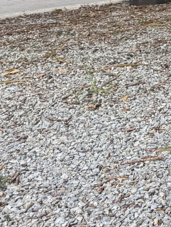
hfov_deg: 10.3
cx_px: 425
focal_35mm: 122
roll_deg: +2.0
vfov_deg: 15.2
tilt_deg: -0.8
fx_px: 804
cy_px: -89
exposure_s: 1/126
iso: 80
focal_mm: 6.76
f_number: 1.78
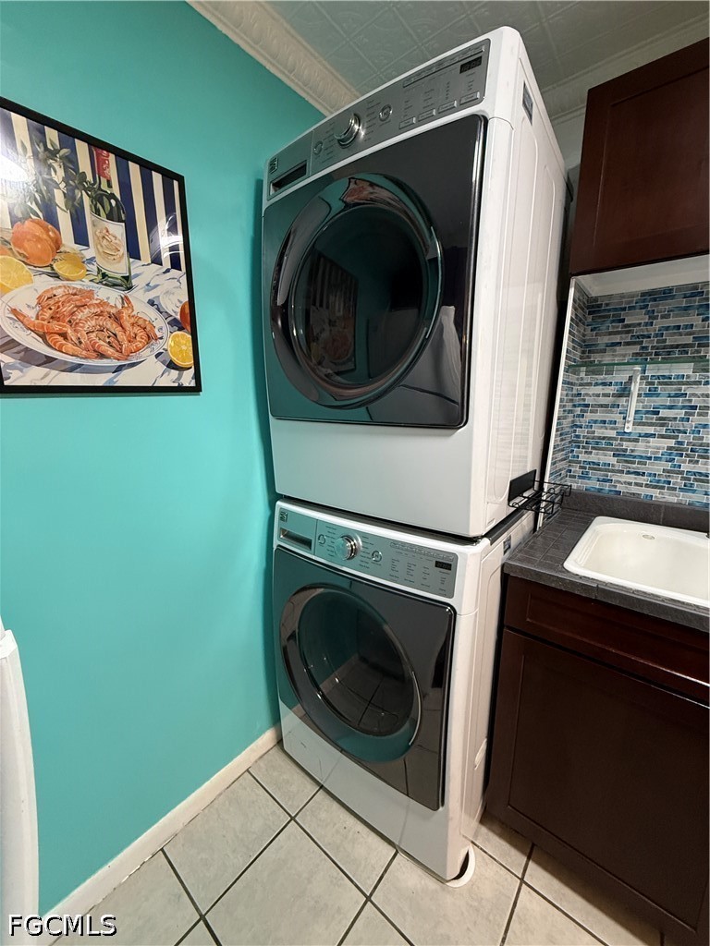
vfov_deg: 102.1
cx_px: 355
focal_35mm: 14
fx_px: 383
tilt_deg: -10.4
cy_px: 473
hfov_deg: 85.7
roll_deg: -1.1
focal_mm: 2.22
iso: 320
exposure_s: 1/60
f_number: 2.2
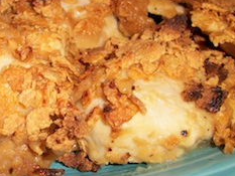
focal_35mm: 72
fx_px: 489
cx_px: -1
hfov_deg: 25.6
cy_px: 55
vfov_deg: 20.4
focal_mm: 6.3
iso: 80
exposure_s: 1/30
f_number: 3.1
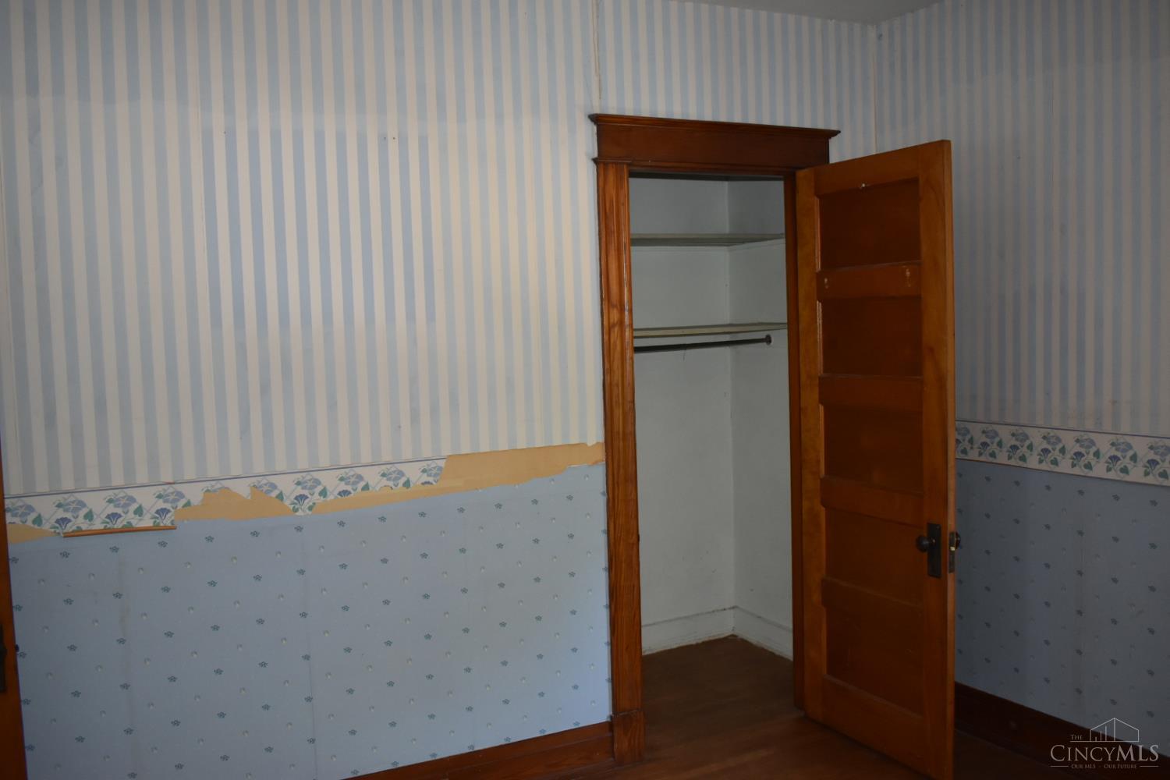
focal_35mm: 32
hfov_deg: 59.5
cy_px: 390
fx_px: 1024
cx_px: 585
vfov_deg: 41.7
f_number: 3.8
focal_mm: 21
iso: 1000
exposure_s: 1/125
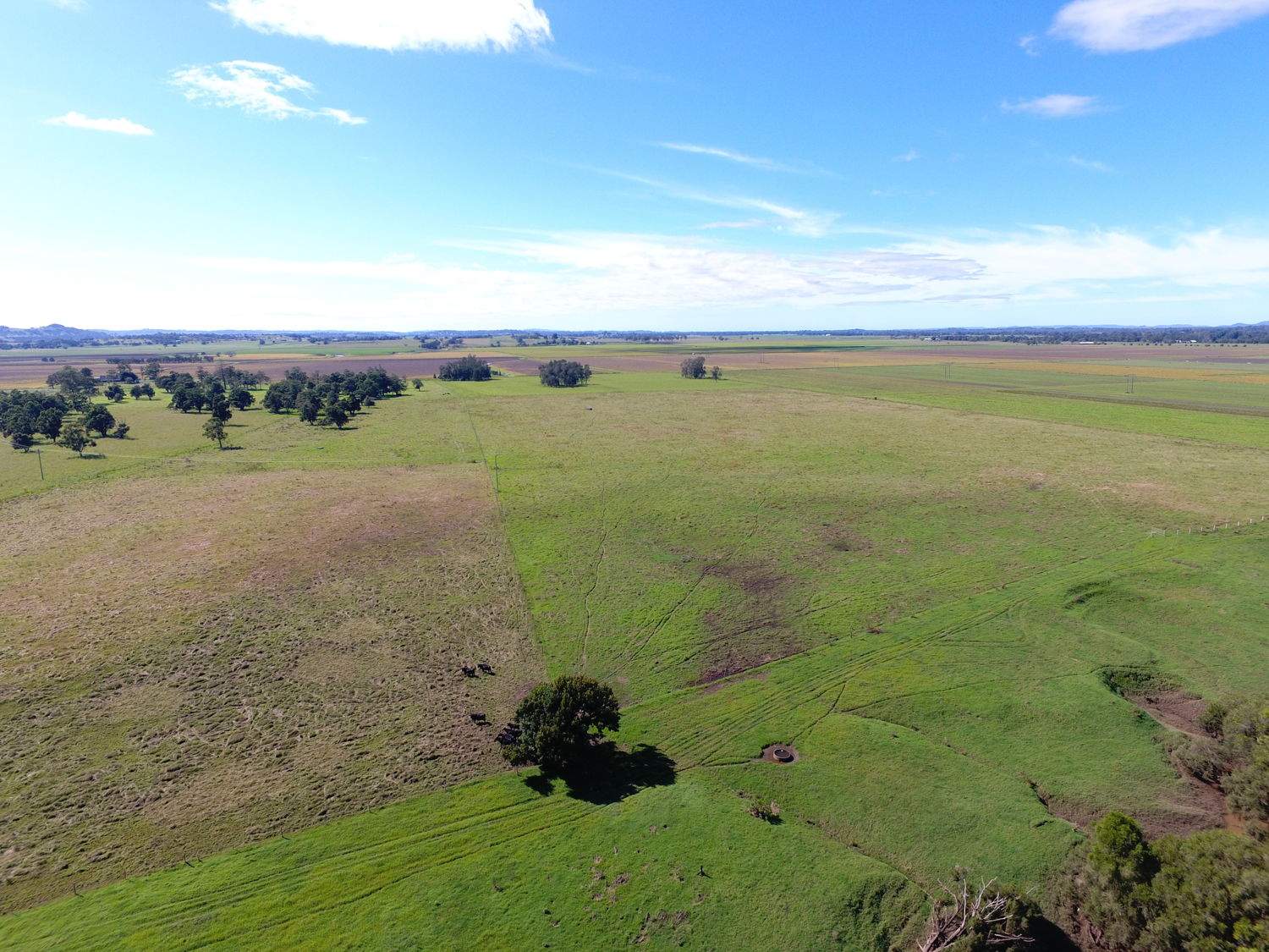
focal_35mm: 20
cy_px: 476
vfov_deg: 66.0
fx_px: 733
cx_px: 634
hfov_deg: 81.7
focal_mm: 3.61
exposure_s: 1/543
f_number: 2.8
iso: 100
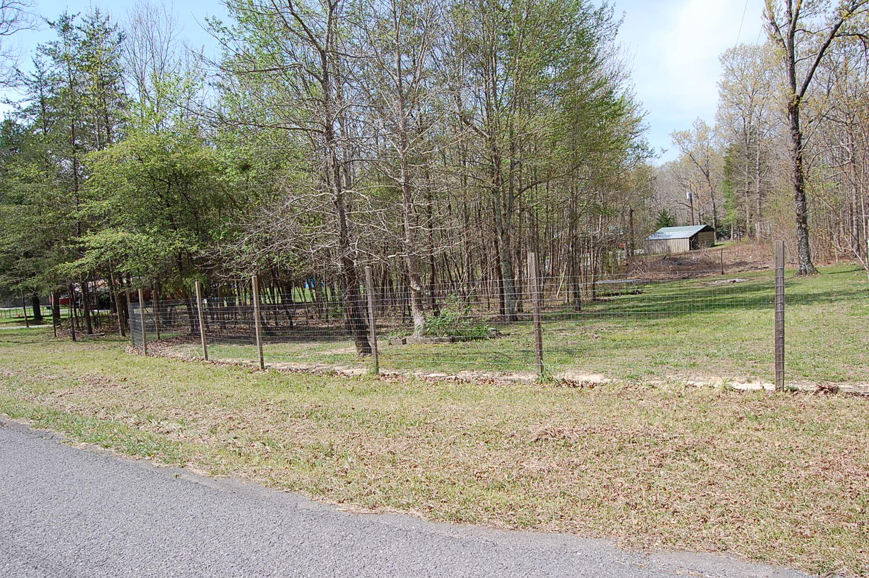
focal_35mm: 27
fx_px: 651
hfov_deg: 67.4
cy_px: 289
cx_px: 434
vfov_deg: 47.8
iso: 200
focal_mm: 18
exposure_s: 1/250
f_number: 8
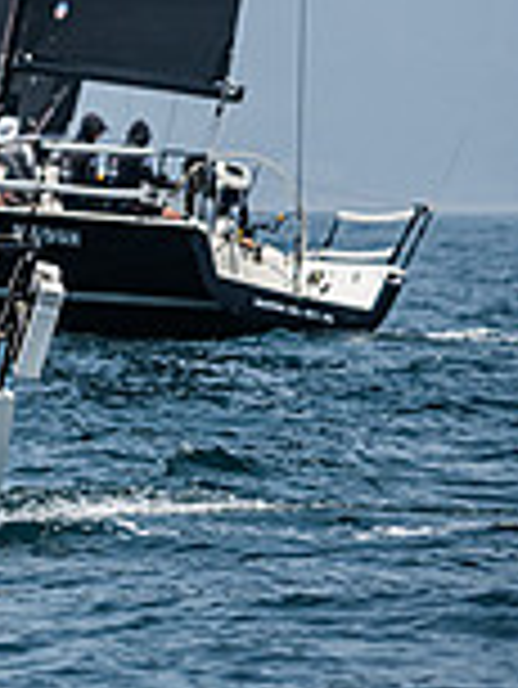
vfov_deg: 3.1
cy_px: 17
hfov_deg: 2.3
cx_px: -699
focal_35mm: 636
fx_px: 12672
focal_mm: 165
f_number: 5.6
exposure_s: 1/6400
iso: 400
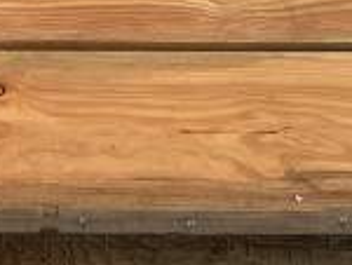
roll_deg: +0.6
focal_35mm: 177
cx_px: -54
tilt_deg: -23.5
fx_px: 1803
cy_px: -593
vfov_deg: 7.2
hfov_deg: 11.0
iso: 64
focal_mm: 5.7
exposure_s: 1/121
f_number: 1.5
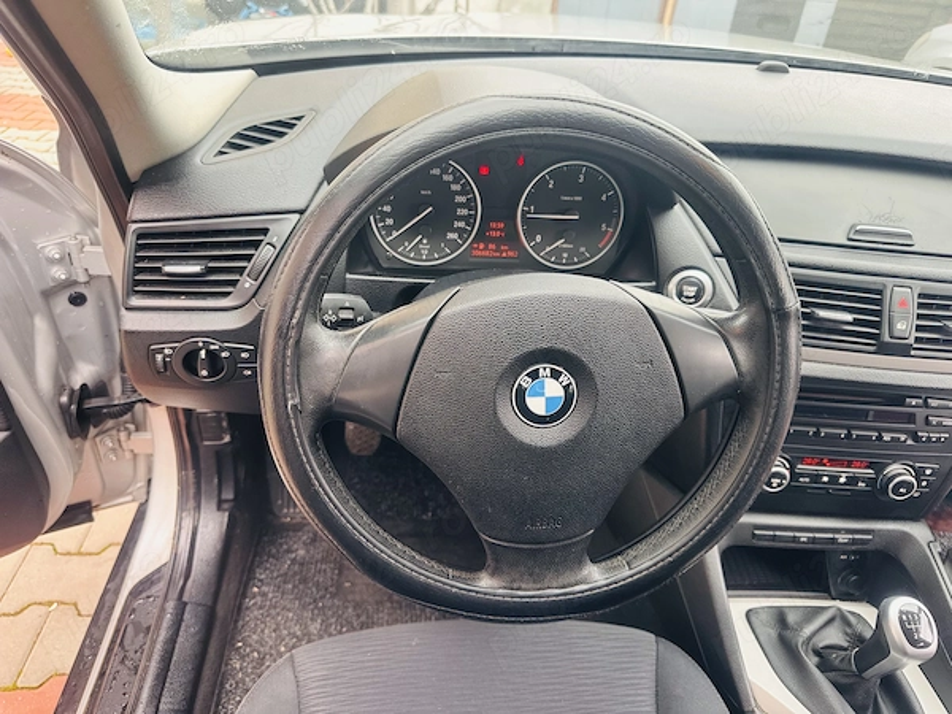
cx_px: 476
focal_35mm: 24
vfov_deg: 56.8
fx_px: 660
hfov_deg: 71.6
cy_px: 357
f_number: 1.78
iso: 250
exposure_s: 1/117
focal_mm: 6.86
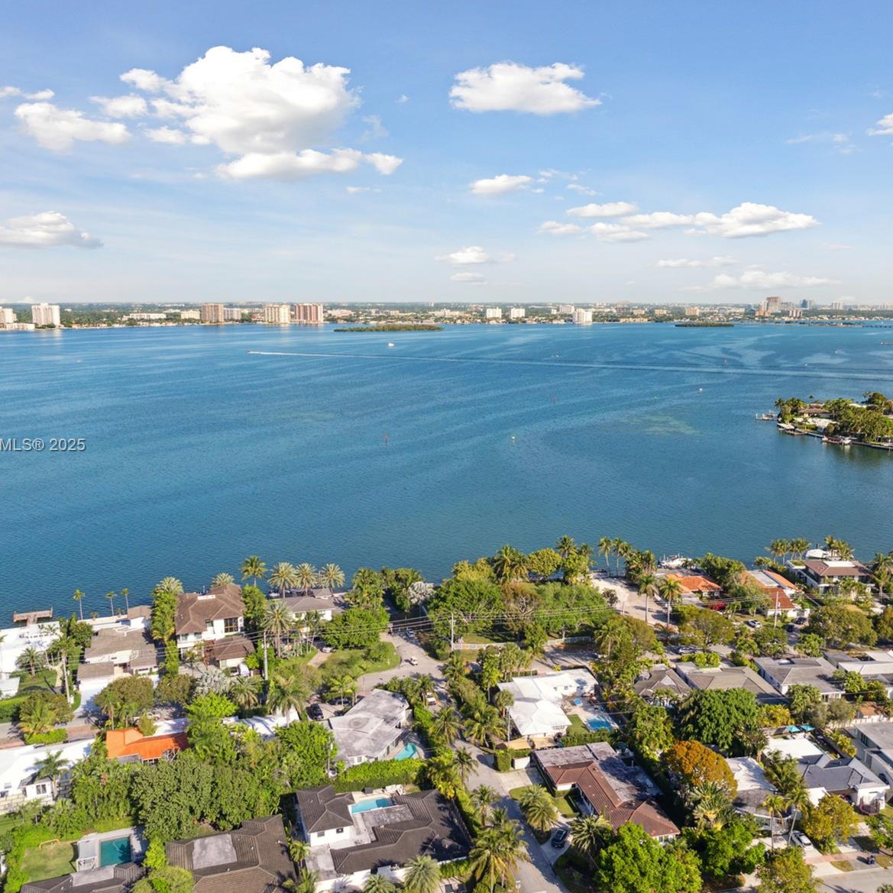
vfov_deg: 55.6
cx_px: 452
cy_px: 446
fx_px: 846
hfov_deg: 55.6
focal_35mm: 29
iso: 100
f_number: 2.8
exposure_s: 1/2000
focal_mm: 12.29
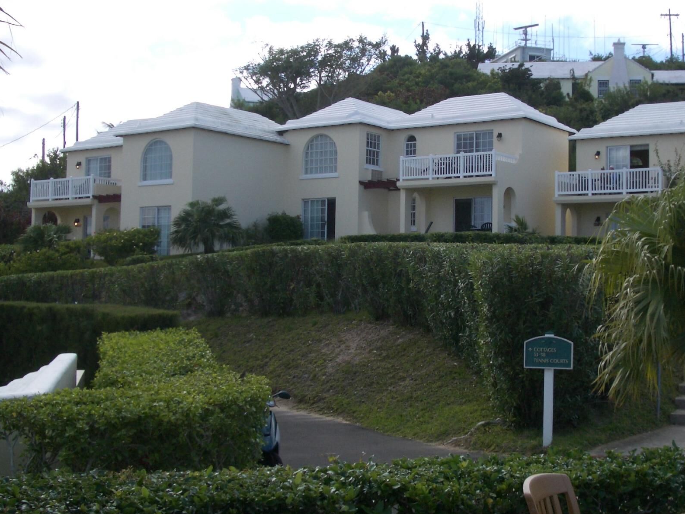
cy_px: 235
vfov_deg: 27.5
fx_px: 1049
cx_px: 428
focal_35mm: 53
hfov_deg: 36.0
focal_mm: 6.8
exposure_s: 1/500
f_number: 4.6
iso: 50
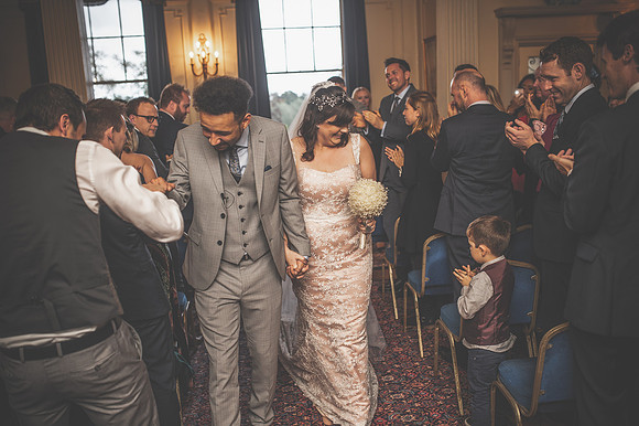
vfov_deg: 37.8
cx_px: 320
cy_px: 213
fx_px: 621
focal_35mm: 35
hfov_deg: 54.5
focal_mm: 35
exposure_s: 1/160
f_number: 2.5
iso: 200
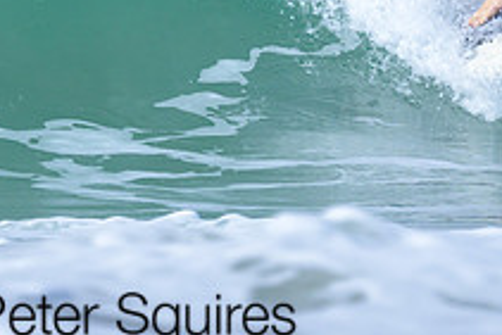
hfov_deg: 0.7
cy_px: -175
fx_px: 42126
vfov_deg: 0.5
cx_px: 106
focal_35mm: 3019
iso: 360
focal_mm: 800
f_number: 6.3
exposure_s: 1/2000
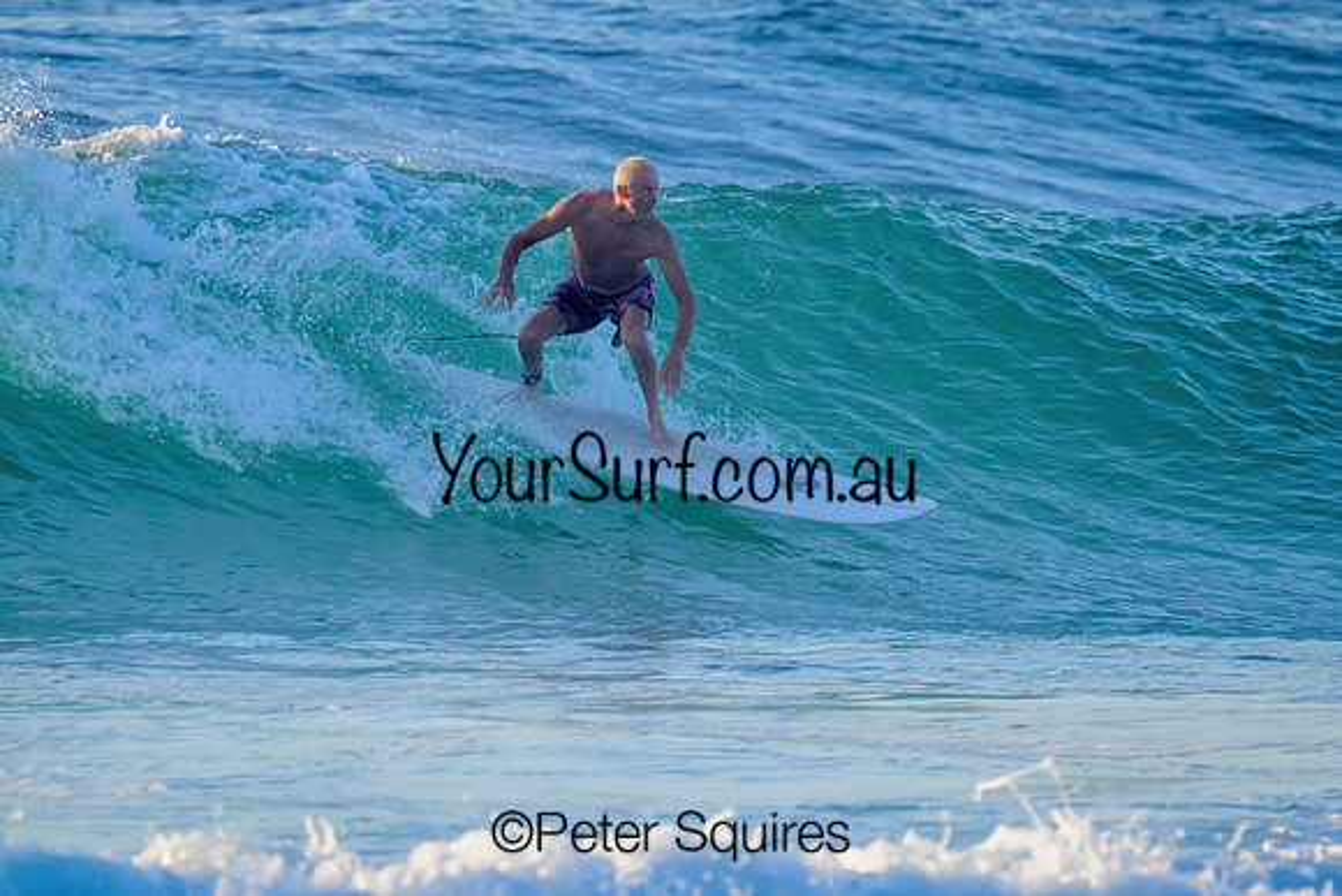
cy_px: 374
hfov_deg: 2.2
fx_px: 35533
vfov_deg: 1.4
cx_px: 794
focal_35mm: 953
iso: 2500
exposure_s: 1/1600
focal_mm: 800
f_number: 11
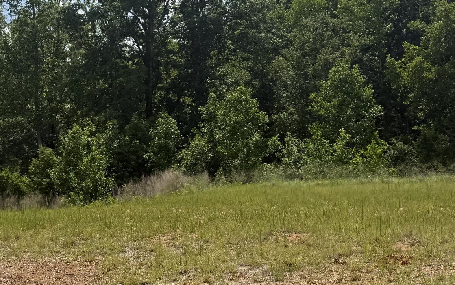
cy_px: 161
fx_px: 819
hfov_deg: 30.6
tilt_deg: -1.1
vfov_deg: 19.7
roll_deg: -3.6
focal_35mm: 66
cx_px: 119
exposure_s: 1/6711
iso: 80
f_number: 1.78
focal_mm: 6.76
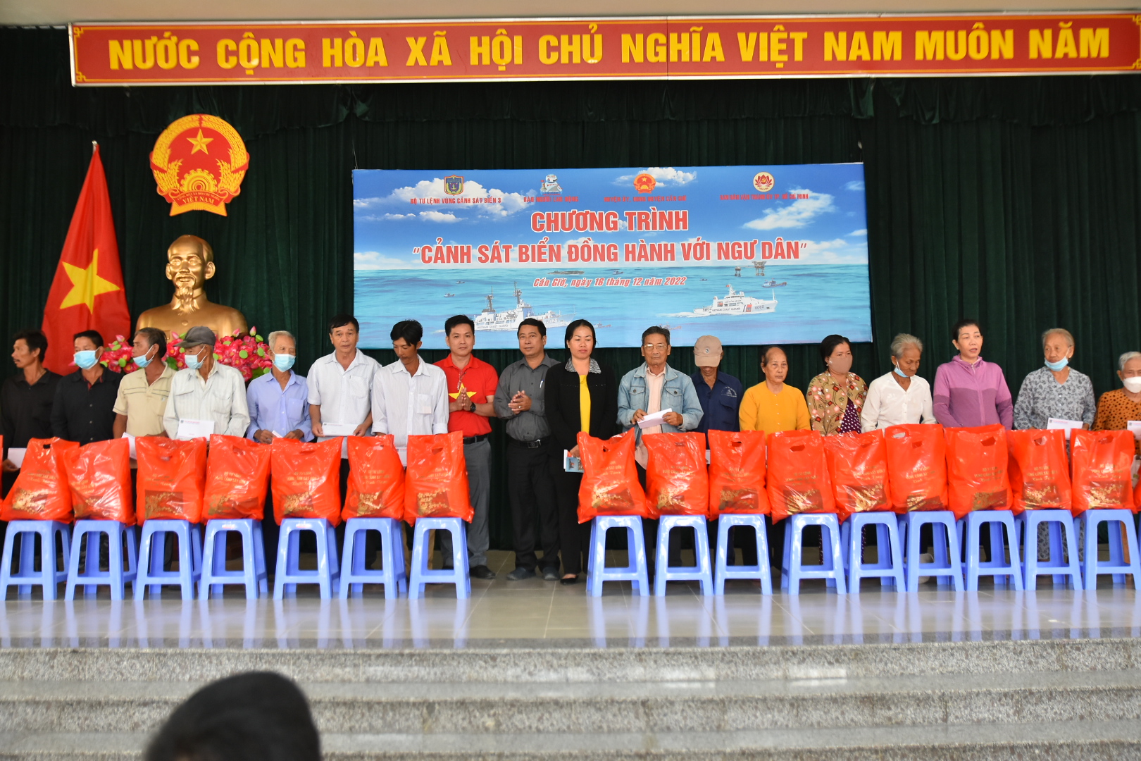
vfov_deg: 35.5
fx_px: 1188
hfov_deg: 51.3
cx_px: 570
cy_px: 380
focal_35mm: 38
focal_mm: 25
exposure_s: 1/125
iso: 800
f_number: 3.5
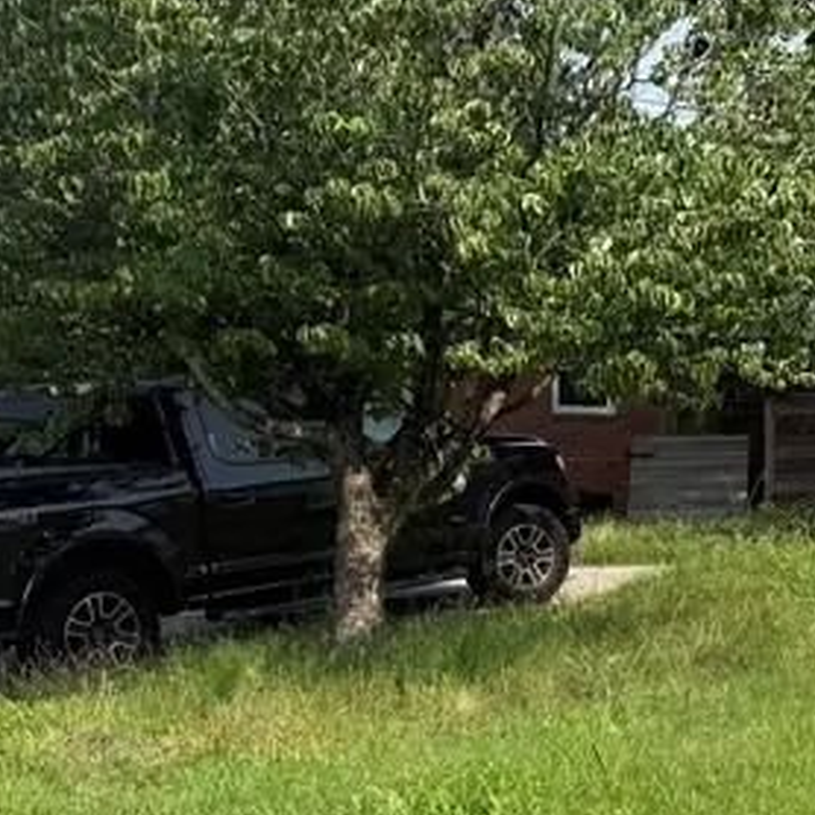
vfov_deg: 22.2
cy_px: 457
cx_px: 1475
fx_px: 2078
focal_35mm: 78
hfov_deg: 17.8
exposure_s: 1/3584
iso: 80
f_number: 1.78
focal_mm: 6.76
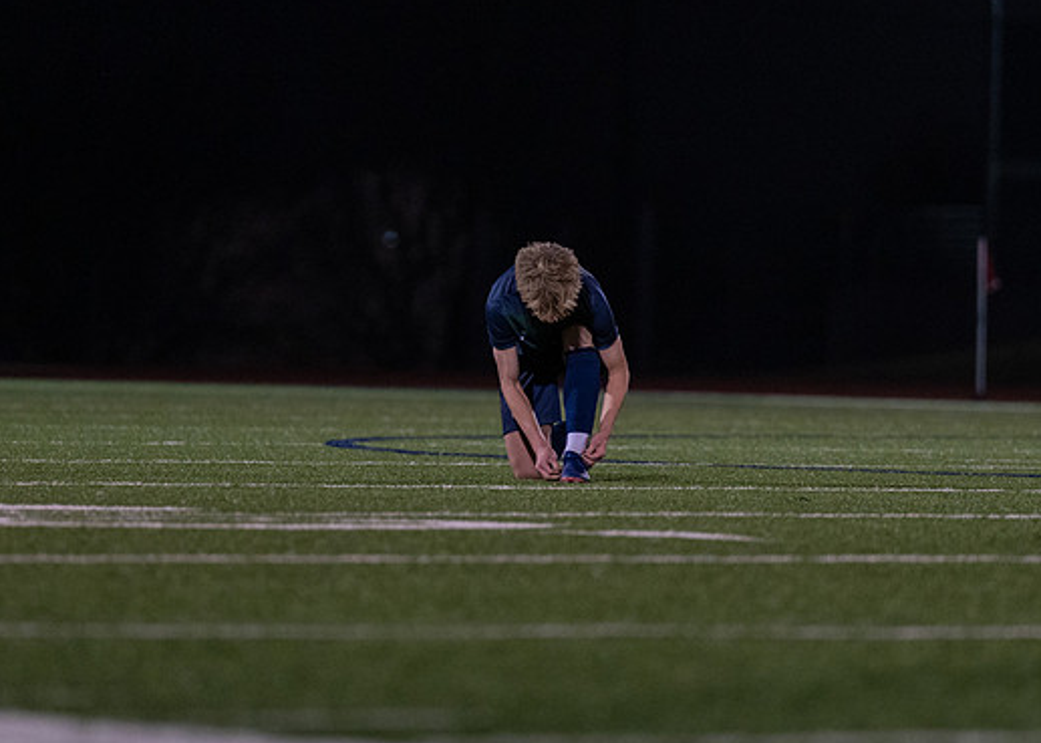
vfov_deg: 3.7
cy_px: 311
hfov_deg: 5.2
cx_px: 576
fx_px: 11439
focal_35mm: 387
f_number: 2.8
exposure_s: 1/1000
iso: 2500
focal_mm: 200
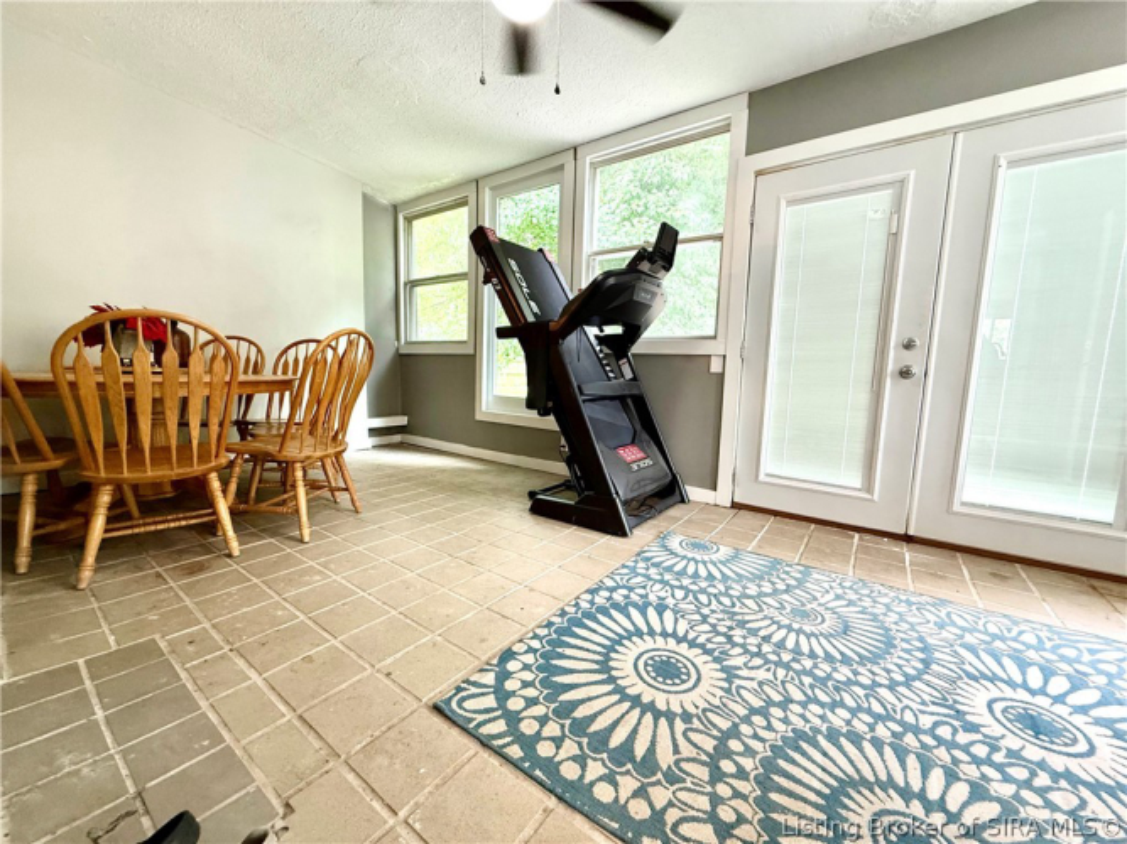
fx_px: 456
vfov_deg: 85.7
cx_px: 564
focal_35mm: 14
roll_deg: -1.6
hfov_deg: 102.1
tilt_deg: -7.1
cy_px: 422
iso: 320
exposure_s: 1/60
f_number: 2.2
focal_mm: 2.22
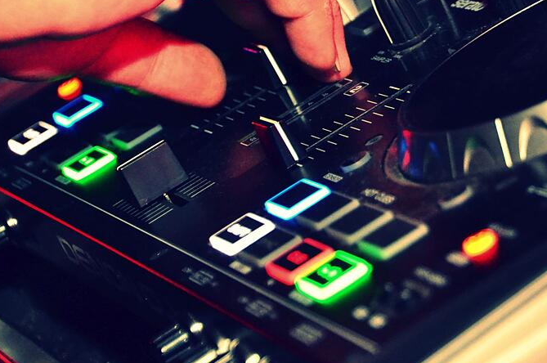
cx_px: 315
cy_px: 92
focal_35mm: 206
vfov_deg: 6.6
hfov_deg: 10.0
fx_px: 3123
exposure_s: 1/25
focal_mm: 85
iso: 3200
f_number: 5.6
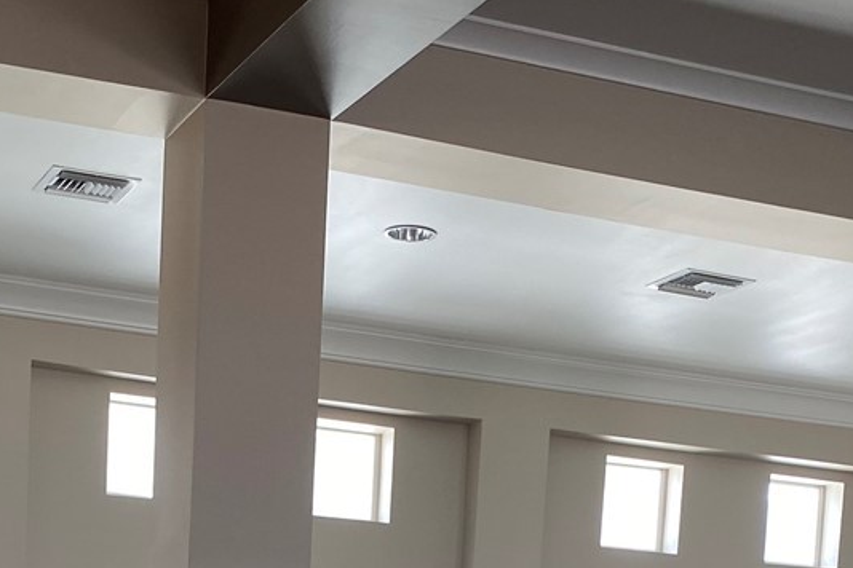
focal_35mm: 81
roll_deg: -3.0
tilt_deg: -3.8
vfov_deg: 15.1
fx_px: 1919
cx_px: 321
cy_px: 941
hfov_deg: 25.0
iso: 40
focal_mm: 4.25
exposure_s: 1/120
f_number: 1.8
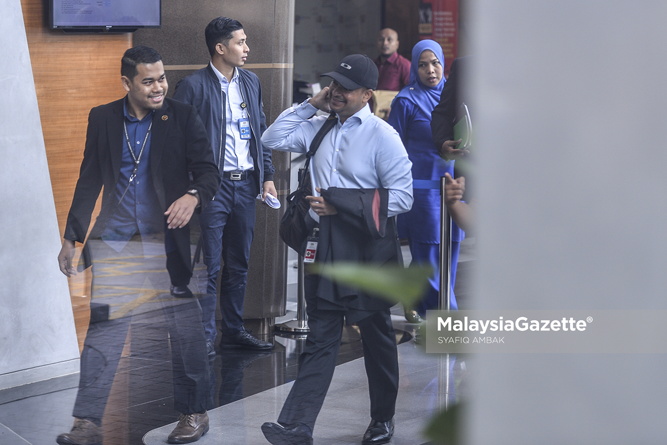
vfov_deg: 15.2
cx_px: 334
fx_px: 1668
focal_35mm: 90
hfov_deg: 22.6
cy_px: 222
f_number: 3.5
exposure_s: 1/160
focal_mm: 90
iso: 250
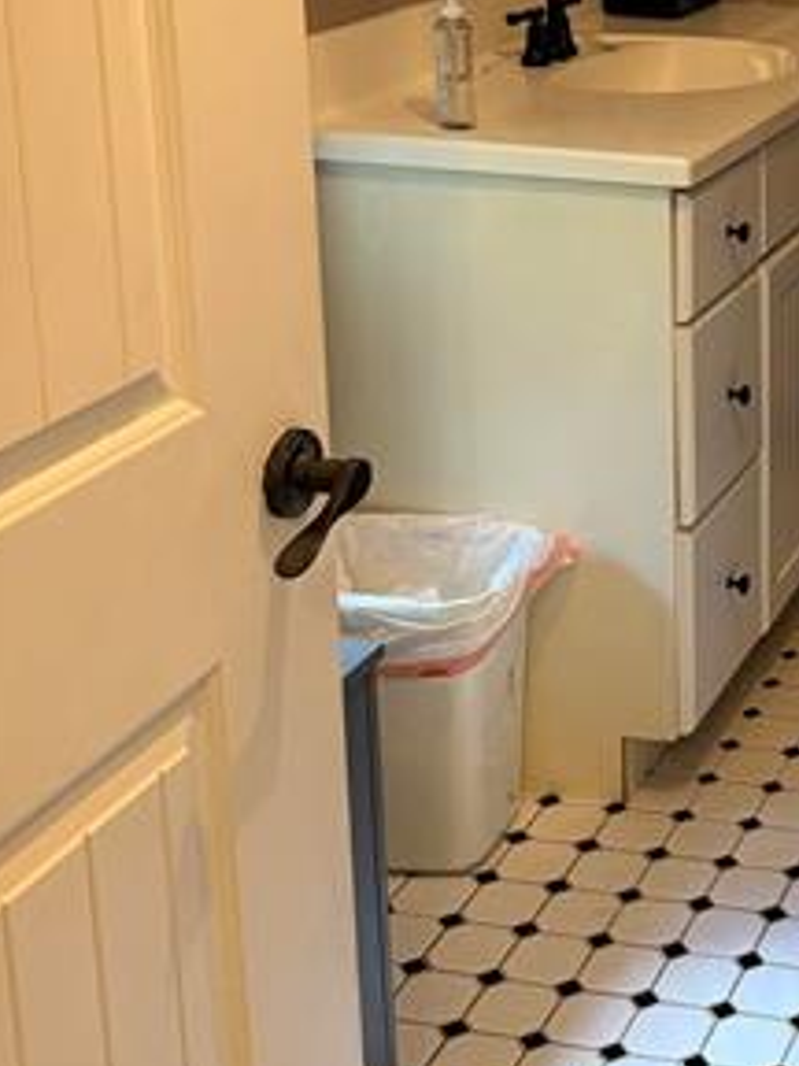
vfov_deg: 29.7
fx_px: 1970
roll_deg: -2.8
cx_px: 1039
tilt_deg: -16.5
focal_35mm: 64
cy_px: 233
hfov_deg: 20.9
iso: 320
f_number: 1.78
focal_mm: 6.76
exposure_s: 1/60
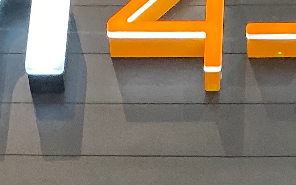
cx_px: 109
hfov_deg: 13.4
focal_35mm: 156
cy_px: 414
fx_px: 1258
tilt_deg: +30.1
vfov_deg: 7.9
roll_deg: -5.3
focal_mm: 4.25
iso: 500
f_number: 1.8
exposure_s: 1/40
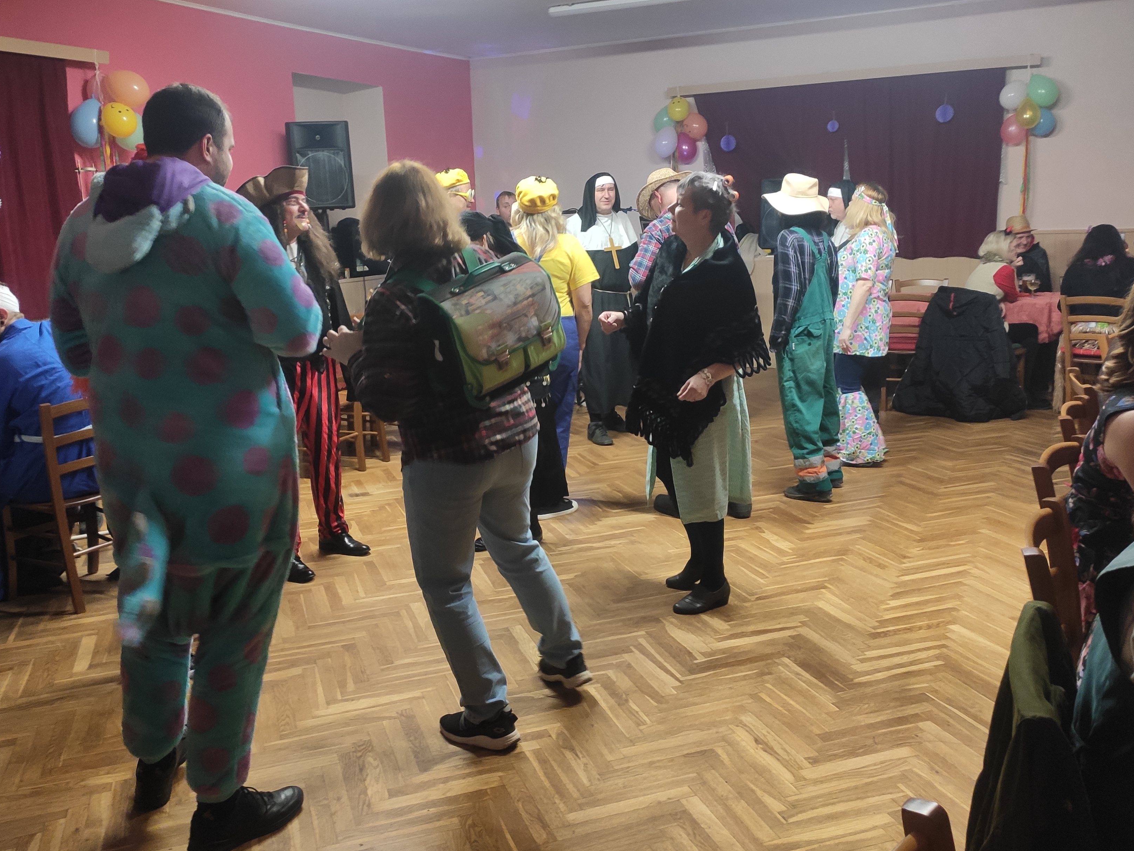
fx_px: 1048
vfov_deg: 44.1
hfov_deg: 56.8
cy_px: 400
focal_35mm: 32
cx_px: 554
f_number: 1.75
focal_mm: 4.77
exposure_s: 1/50
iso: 997
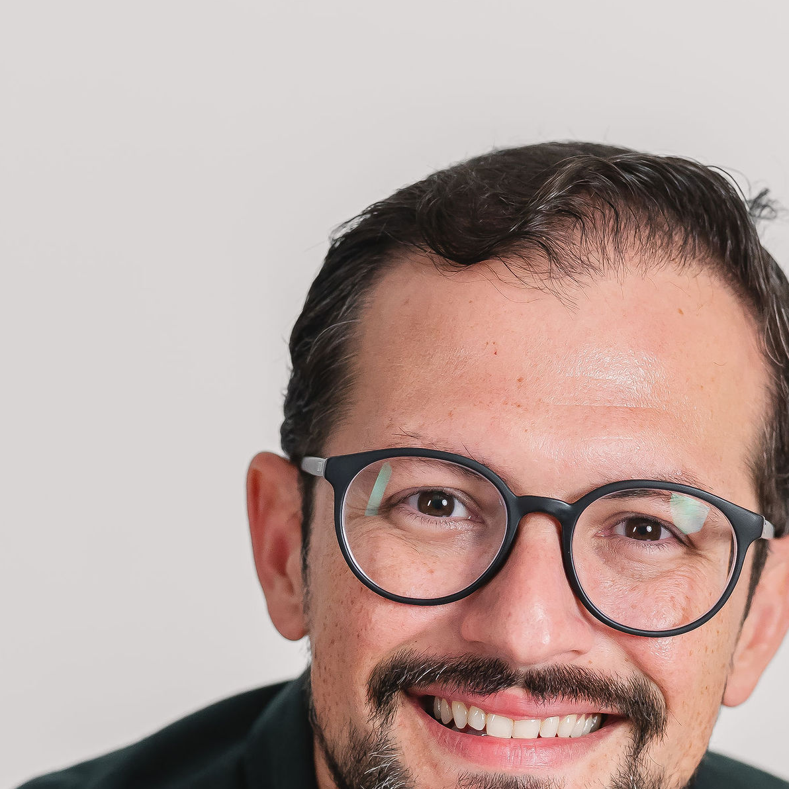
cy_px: 811
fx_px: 4796
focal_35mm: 186
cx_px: 458
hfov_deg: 9.4
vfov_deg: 9.3
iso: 1000
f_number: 3.2
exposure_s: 1/200
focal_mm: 85
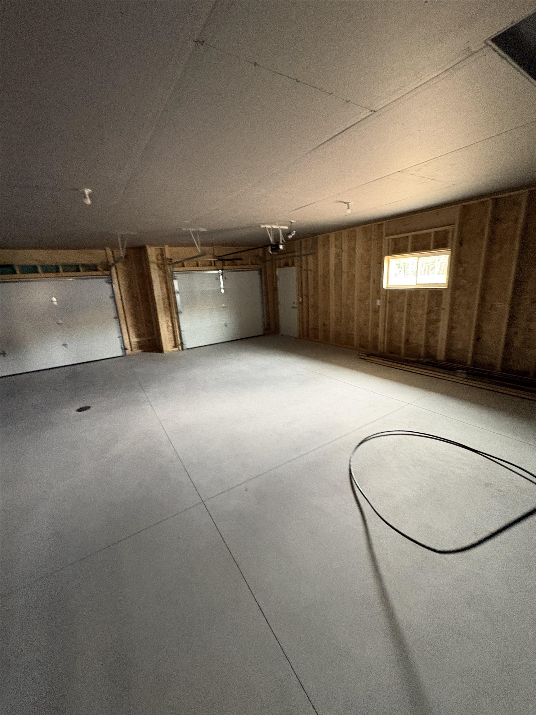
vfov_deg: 102.1
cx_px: 268
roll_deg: -0.1
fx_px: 289
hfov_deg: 85.7
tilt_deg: -11.0
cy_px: 358
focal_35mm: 14
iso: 640
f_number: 2.2
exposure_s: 1/60
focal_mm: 2.22
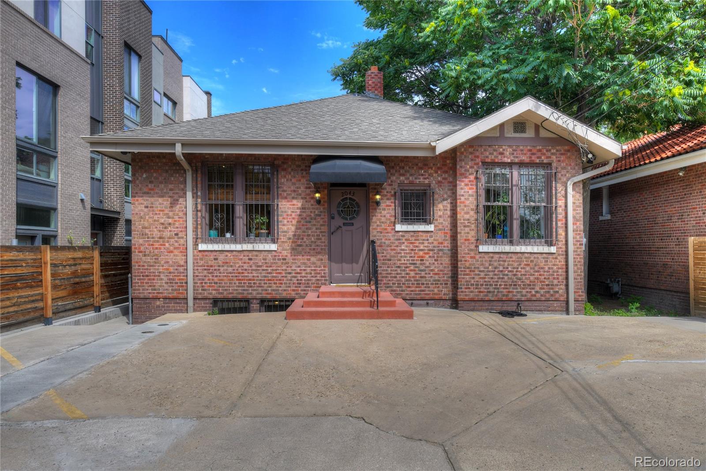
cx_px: 353
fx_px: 471
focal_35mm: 24
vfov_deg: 53.1
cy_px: 236
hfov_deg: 73.8
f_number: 8
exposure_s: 1/1250
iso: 400
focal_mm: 24
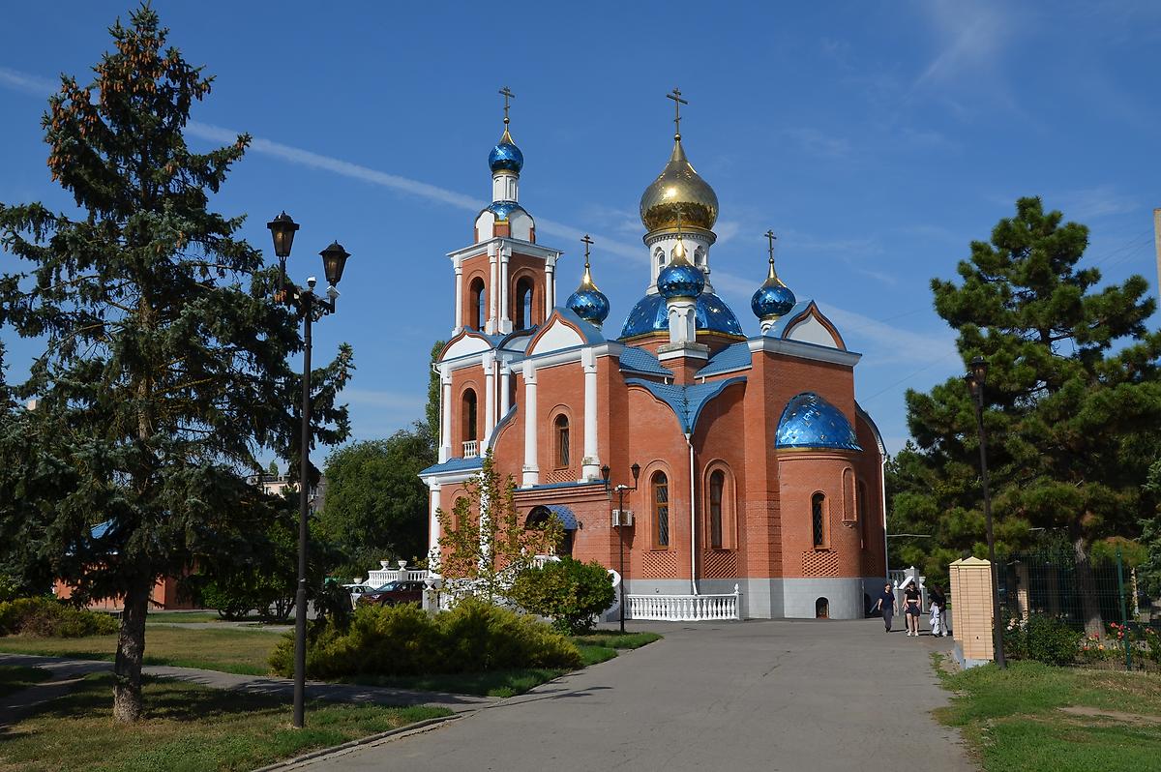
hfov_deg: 53.2
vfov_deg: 36.8
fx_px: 1160
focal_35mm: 36
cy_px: 386
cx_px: 580
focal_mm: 24
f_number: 10
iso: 100
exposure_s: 1/400
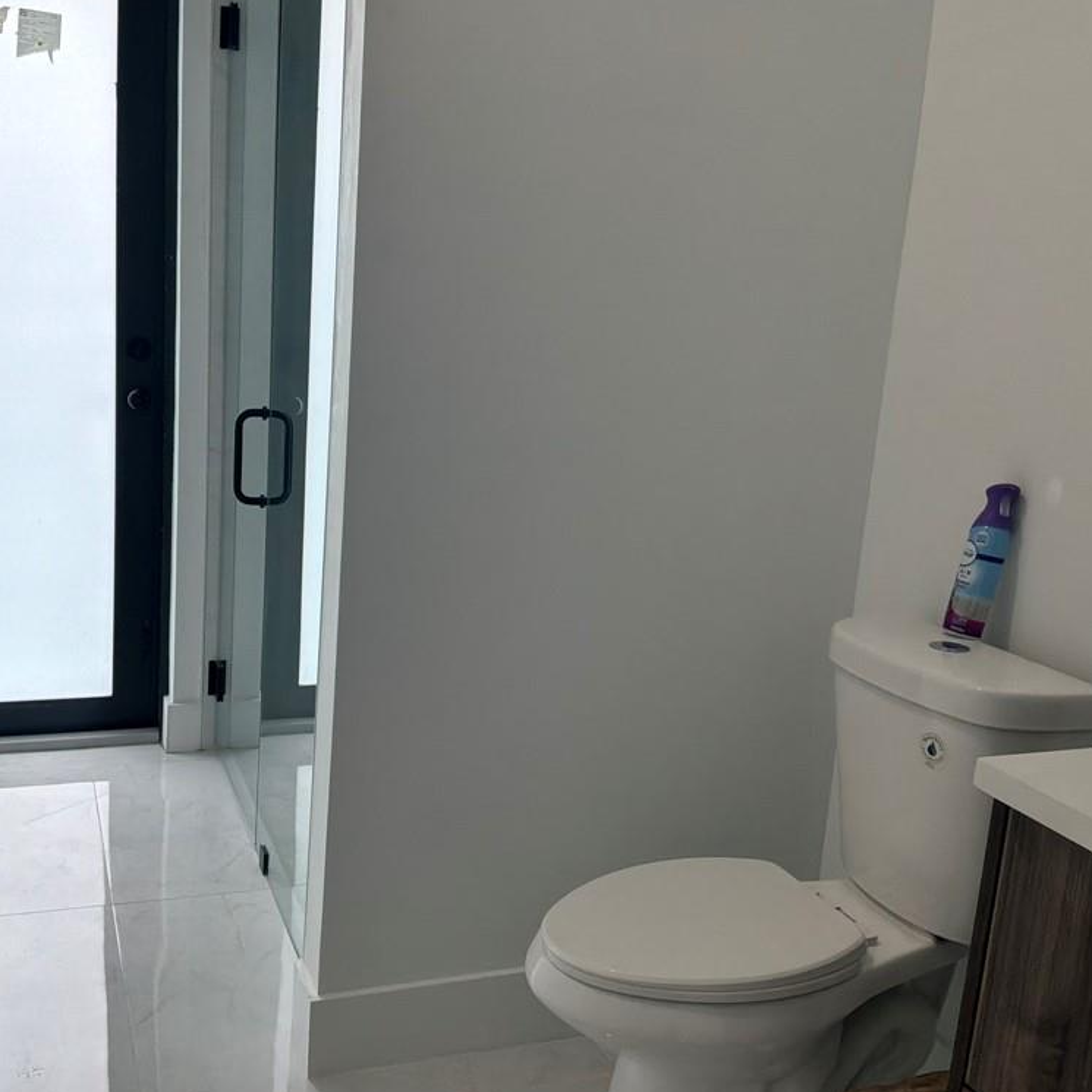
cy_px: 550
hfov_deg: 48.3
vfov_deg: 48.5
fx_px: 1213
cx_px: 479
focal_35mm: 34
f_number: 1.8
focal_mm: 3
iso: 64
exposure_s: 1/120
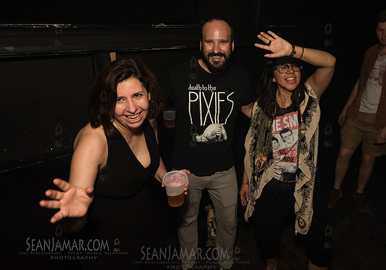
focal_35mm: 29
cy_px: 111
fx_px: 318
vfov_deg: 45.7
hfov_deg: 61.8
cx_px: 238
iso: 2000
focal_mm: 24
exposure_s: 1/250
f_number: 3.5
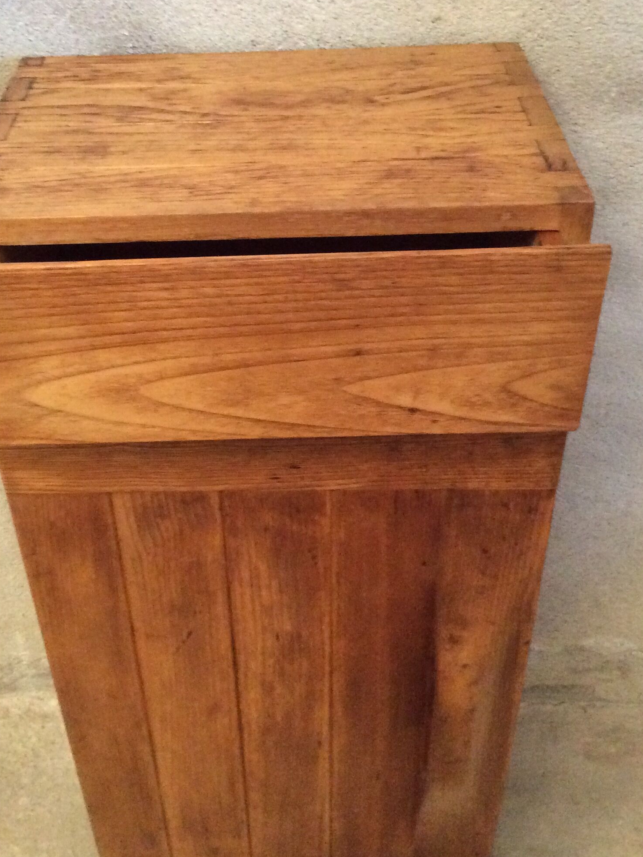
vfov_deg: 44.6
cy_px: 344
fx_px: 1040
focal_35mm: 42
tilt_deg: -36.5
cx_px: 283
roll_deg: +3.6
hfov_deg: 34.3
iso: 500
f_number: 2.4
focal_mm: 3.3
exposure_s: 1/17
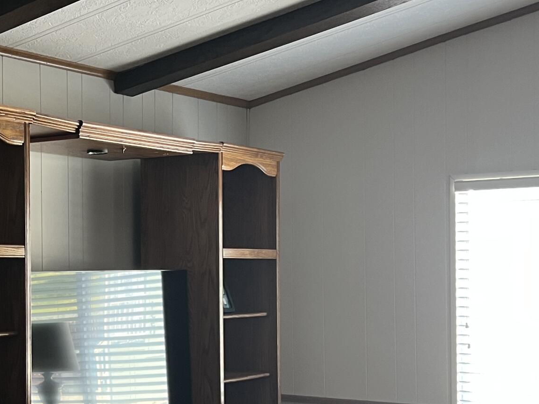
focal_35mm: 68
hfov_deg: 27.9
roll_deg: +0.1
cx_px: 94
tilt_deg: -0.6
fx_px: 1059
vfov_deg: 21.5
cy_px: 265
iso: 125
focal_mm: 5.7
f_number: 1.5
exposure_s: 1/62
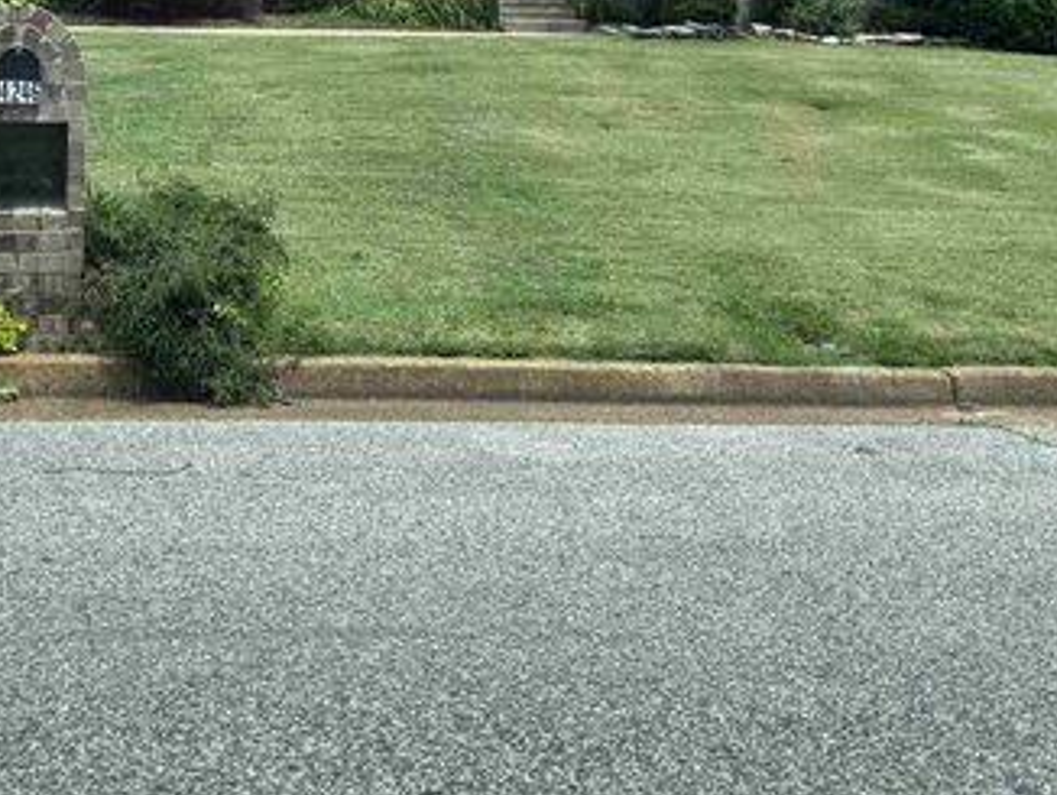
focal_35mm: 51
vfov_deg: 27.4
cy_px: 49
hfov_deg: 37.1
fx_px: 1558
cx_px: 363
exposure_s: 1/1845
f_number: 1.6
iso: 50
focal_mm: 5.96
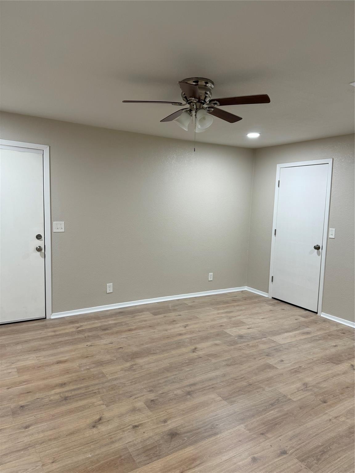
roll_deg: -0.7
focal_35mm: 24
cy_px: 236
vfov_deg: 71.6
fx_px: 328
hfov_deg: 56.8
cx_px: 178
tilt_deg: -6.6
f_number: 1.78
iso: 125
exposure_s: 1/60
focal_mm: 6.76
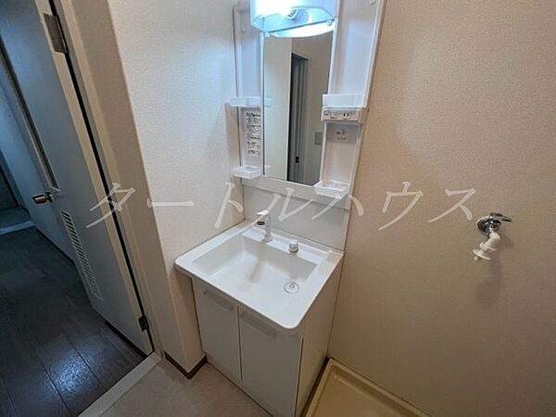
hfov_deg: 106.2
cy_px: 208
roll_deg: -3.5
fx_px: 209
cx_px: 278
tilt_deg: -22.9
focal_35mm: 13
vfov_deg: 89.9
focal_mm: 1.57
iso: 160
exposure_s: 1/120
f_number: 1.8
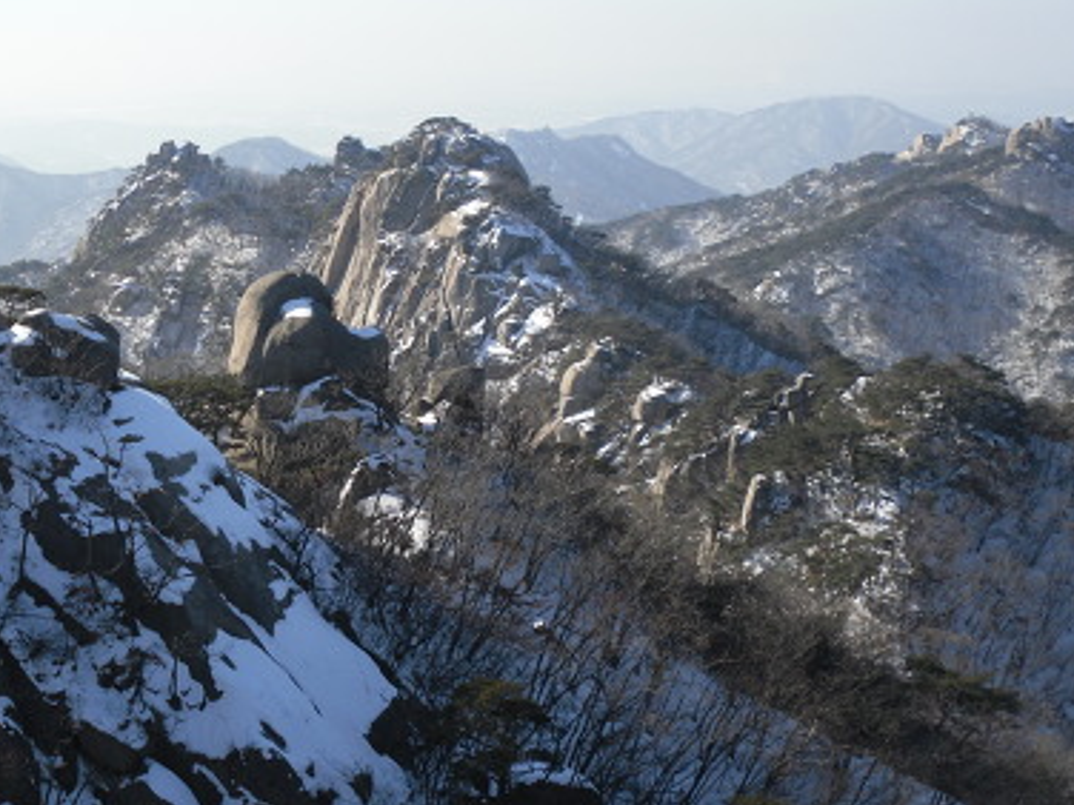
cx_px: 311
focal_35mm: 54
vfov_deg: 27.0
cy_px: 384
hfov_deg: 35.0
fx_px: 1675
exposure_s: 1/125
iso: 80
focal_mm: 6.3
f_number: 7.6
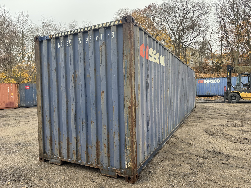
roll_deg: +1.1
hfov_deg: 71.6
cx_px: 126
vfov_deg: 56.8
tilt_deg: -1.3
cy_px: 94
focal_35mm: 24
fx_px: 174
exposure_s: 1/229
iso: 80
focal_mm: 6.76
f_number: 1.78
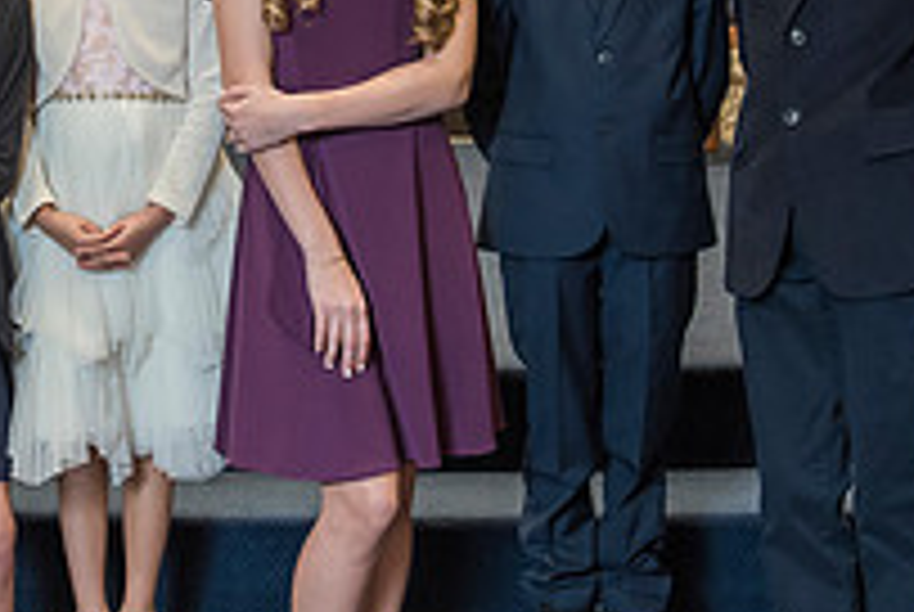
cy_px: 8
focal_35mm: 102
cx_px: 252
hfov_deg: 19.9
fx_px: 2593
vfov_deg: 13.3
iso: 1250
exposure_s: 1/100
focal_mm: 34
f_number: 4
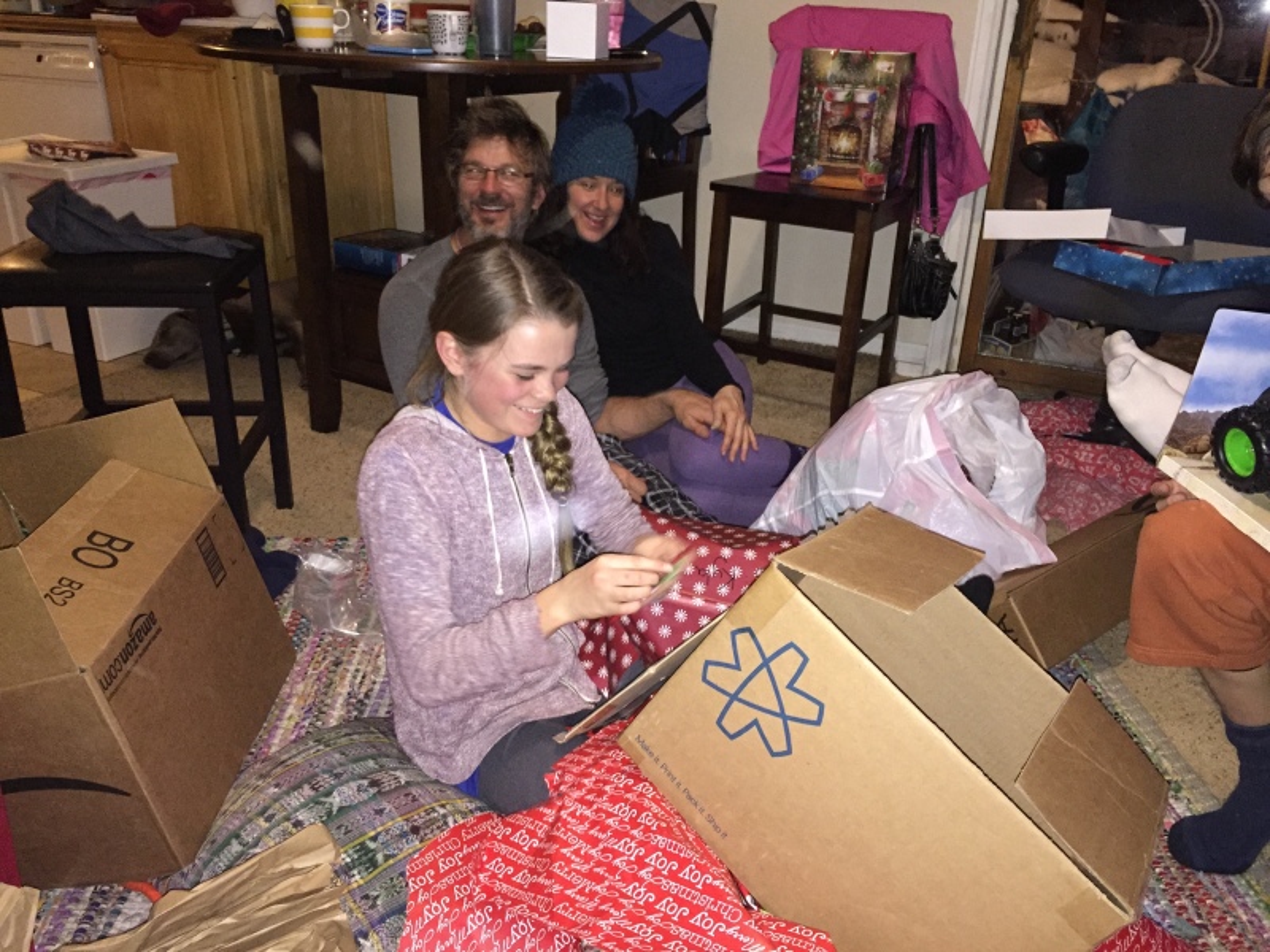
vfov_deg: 48.2
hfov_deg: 61.7
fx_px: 1064
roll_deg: -1.9
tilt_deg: -22.2
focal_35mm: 29
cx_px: 635
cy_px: 476
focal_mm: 4.15
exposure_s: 1/16
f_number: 2.2
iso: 320
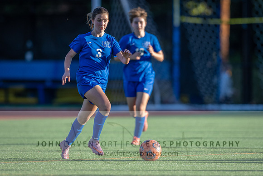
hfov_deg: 3.2
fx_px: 4751
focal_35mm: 650
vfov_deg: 2.1
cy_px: 80
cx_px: 106
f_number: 3.2
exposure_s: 1/1000
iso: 180
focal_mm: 400
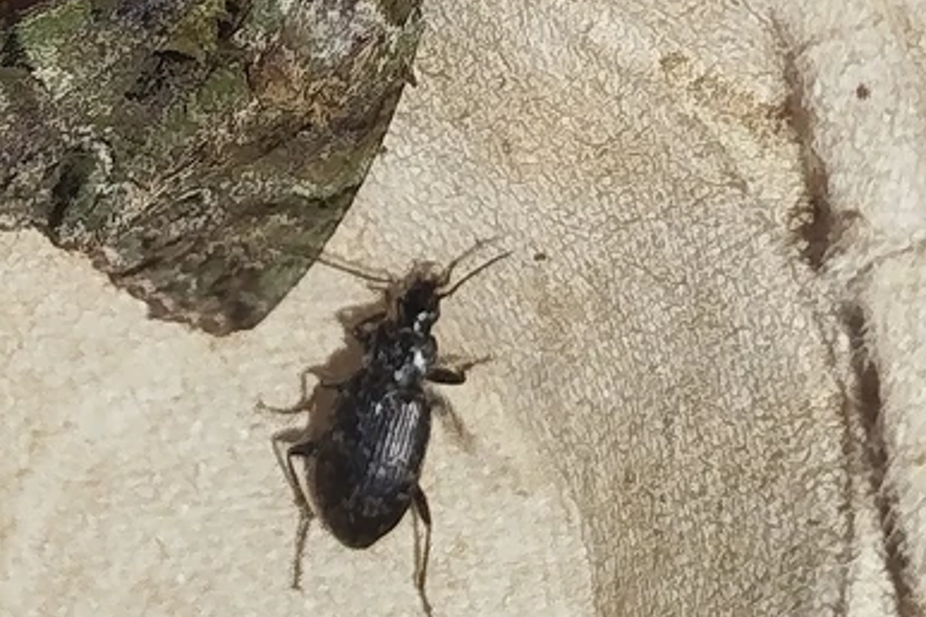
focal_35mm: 136
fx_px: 3498
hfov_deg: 15.0
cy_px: 136
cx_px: 182
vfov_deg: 10.1
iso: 125
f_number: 1.7
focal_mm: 5.31
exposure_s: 1/50
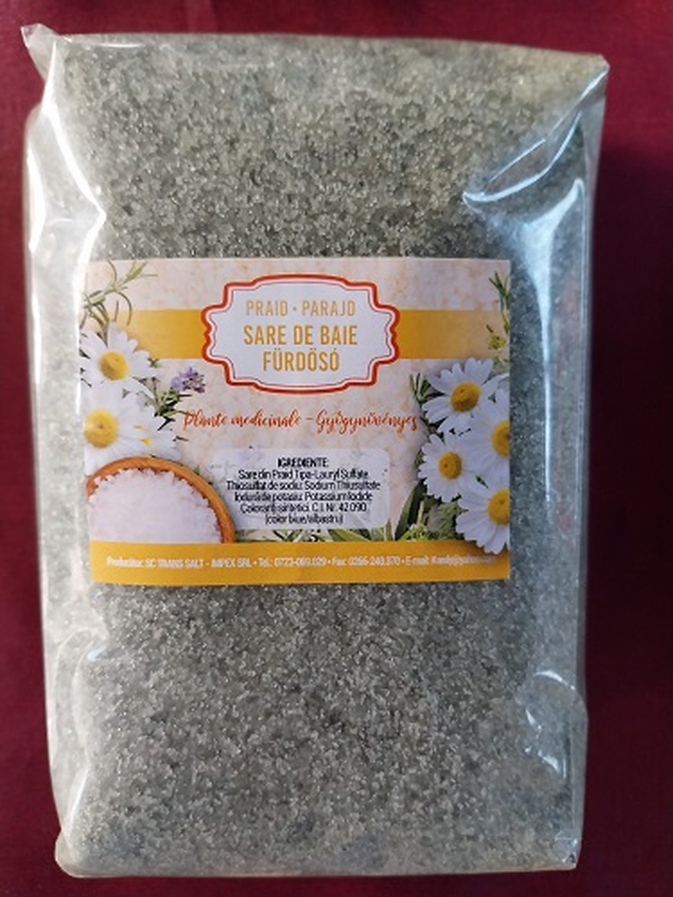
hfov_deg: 53.1
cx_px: 336
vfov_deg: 67.3
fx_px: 674
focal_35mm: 26
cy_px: 448
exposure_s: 1/50
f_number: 1.8
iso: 200
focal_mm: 4
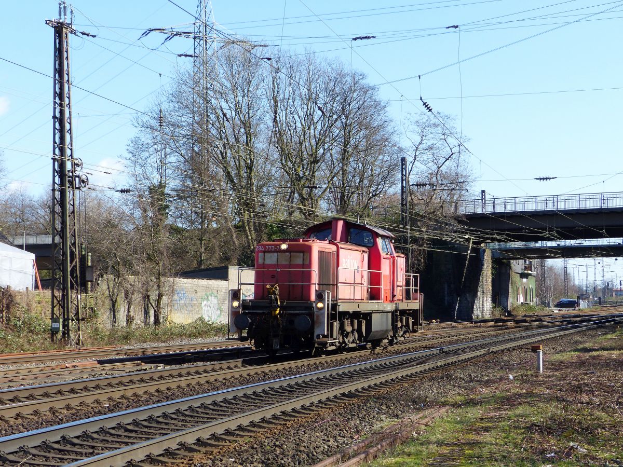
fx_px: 1350
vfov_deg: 19.6
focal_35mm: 75
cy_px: 234
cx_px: 312
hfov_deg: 26.0
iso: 100
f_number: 4
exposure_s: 1/500
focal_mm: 13.5
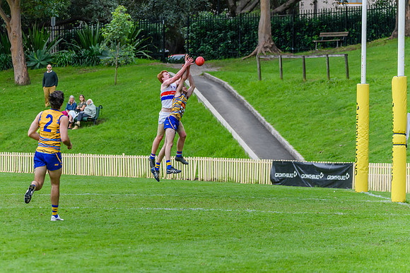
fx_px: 2067
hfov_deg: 11.3
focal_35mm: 181
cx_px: 167
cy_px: 110
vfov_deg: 7.6
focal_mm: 150
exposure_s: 1/1250
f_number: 5
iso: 1400
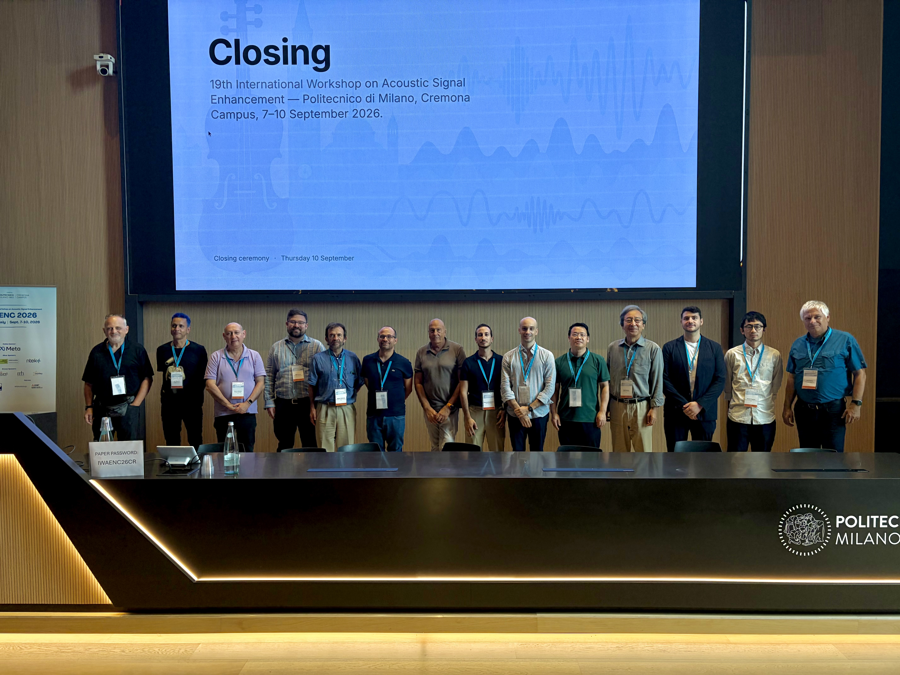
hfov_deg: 67.3
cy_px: 338
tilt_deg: -1.6
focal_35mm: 26
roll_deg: +0.4
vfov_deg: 53.1
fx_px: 676
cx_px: 450
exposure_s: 1/213
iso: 40
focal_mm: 5.96
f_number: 1.6
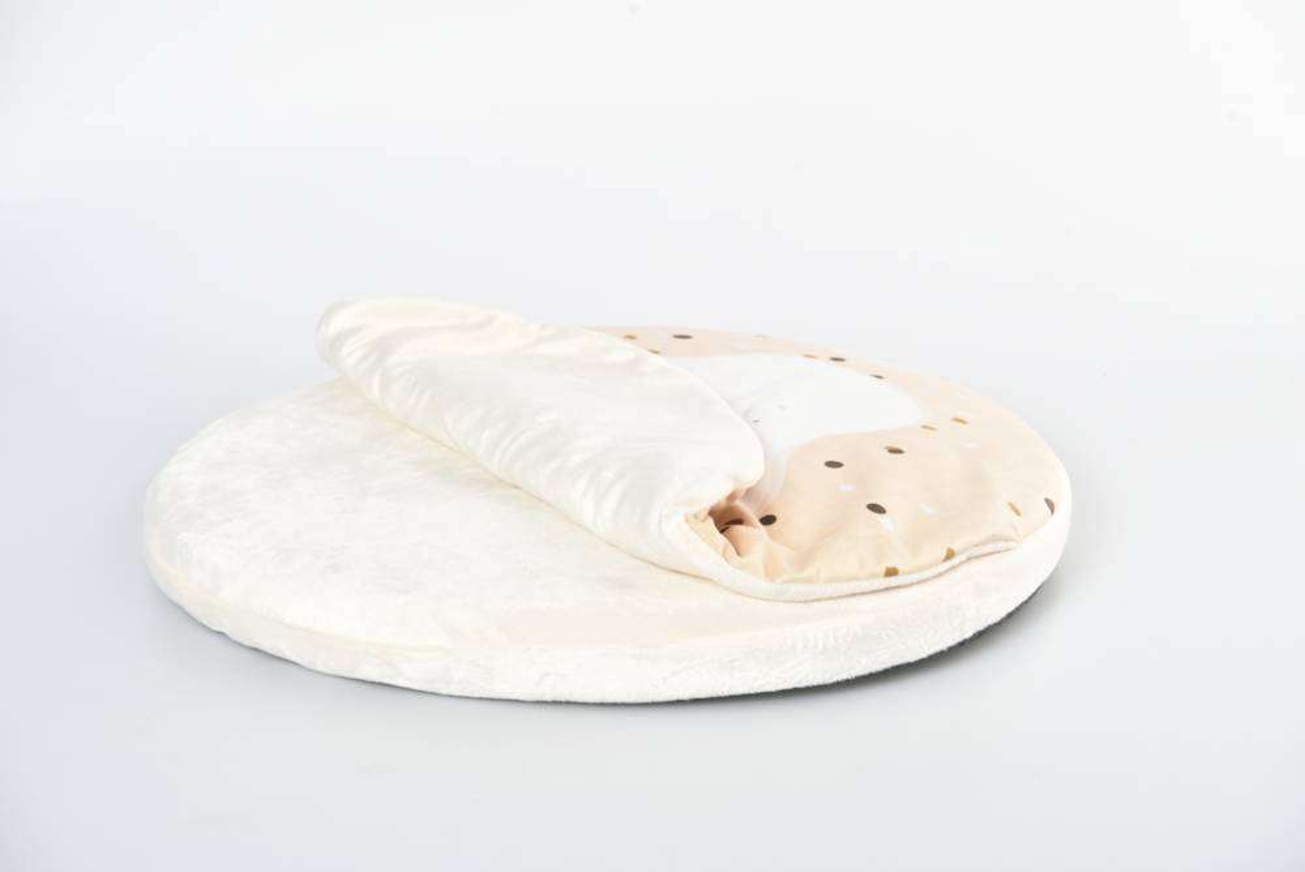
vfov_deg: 19.5
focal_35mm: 70
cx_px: 652
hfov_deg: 28.8
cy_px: 436
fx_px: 2539
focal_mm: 70
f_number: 10
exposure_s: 1/125
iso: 320
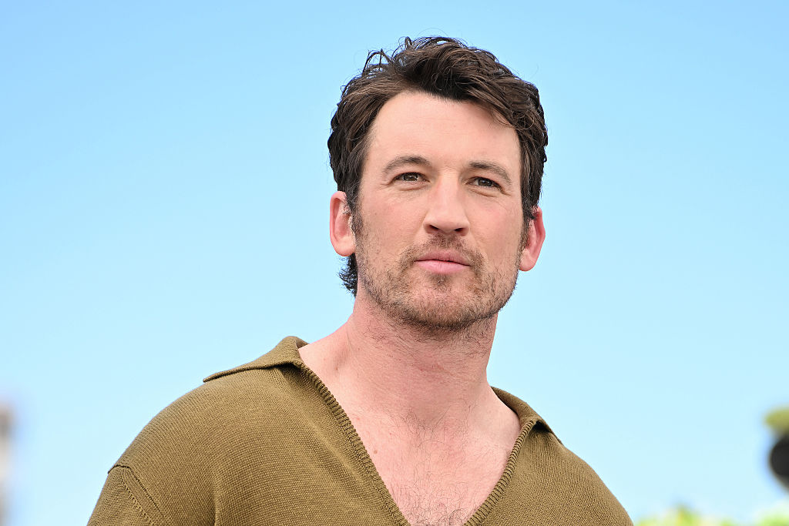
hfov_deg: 13.7
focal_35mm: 150
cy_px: 263
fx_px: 3288
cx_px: 394
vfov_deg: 9.2
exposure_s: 1/800
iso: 125
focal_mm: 150
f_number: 3.5
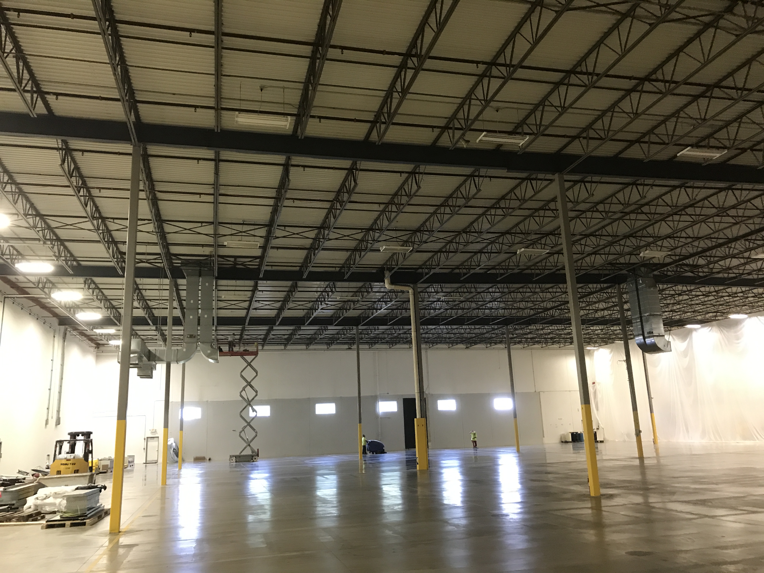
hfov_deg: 63.4
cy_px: 286
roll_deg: +3.0
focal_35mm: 28
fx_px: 618
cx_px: 382
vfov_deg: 49.7
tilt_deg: +13.8
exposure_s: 1/15
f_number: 1.8
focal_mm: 3.99
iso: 80
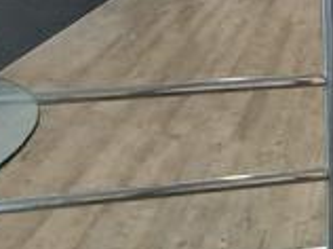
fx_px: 634
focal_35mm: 66
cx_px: 575
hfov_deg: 21.3
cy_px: -82
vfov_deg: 20.2
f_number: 2.2
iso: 80
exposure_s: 1/50
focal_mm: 1.42
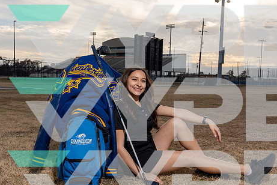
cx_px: 162
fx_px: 339
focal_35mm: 44
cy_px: 110
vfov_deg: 30.5
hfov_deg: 44.3
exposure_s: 1/250
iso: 160
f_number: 8
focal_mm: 35
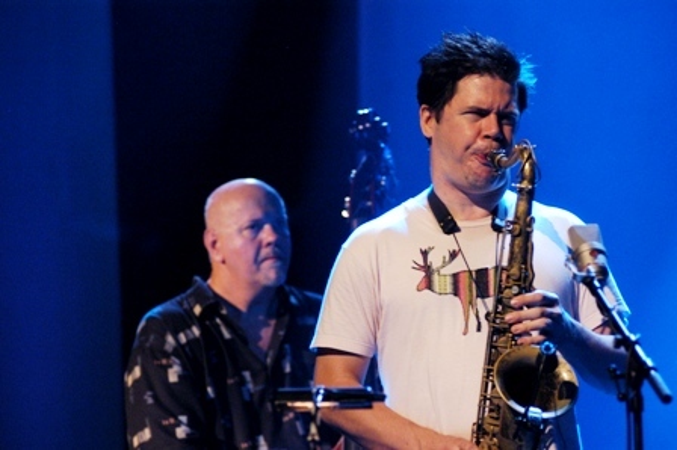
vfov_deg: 6.3
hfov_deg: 9.5
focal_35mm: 218
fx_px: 4087
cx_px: 338
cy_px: 225
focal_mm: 145
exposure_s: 1/100
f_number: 2.8
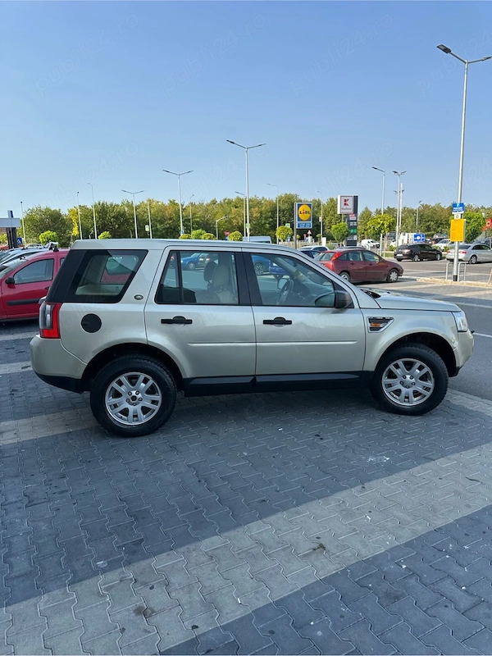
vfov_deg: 71.6
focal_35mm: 24
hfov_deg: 56.8
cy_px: 328
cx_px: 246
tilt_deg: -10.4
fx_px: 455
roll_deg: +2.3
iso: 80
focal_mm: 6.86
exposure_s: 1/2155
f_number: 1.78
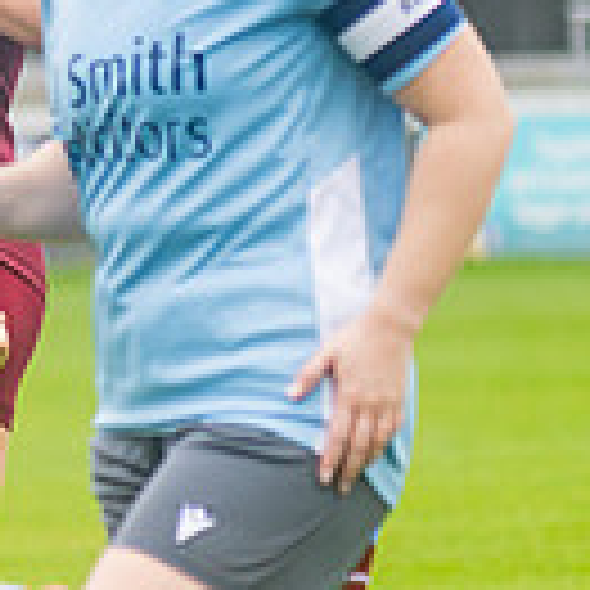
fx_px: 15157
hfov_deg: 2.2
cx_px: -649
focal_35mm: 786
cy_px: 491
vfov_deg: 2.2
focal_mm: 120
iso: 400
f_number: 2.8
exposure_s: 1/1600
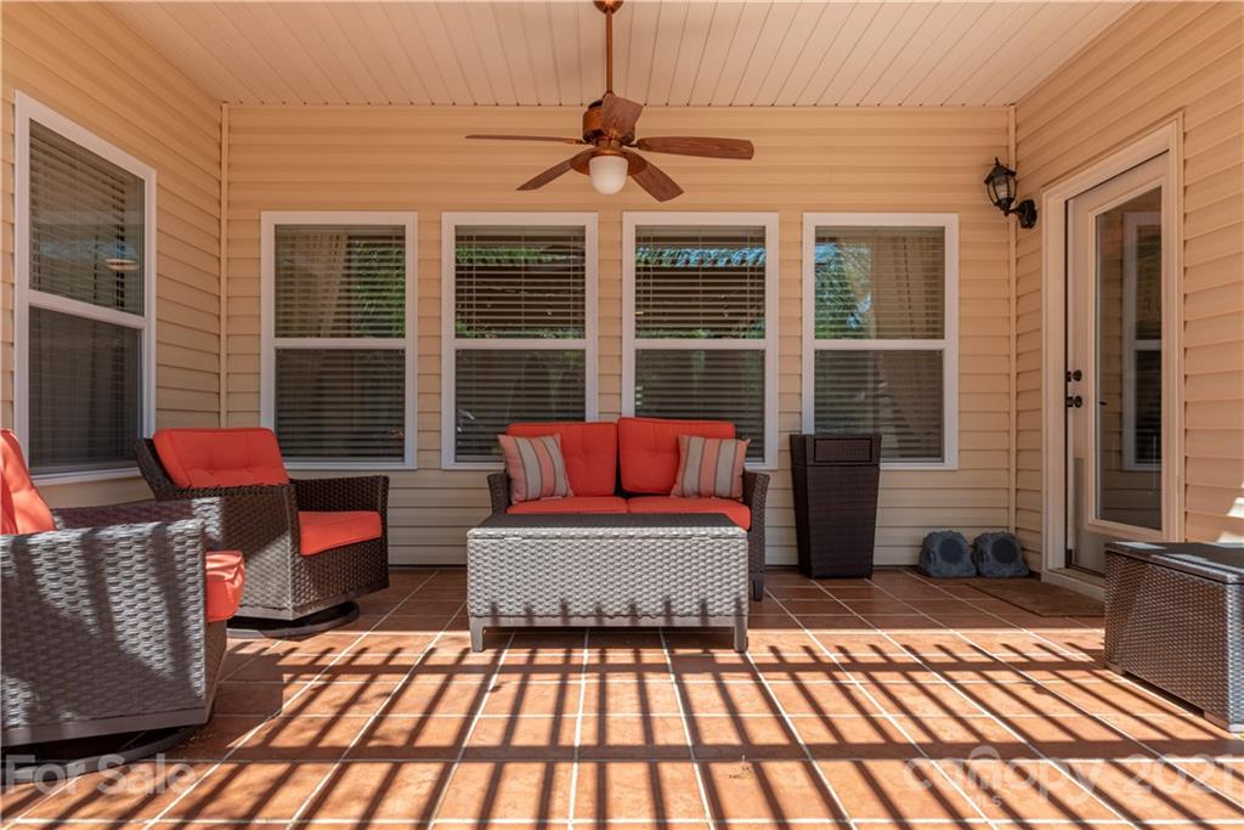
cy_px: 415
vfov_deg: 57.2
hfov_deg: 78.6
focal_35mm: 22
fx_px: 760
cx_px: 622
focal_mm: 22
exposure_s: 1/4000
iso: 320
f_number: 5.6
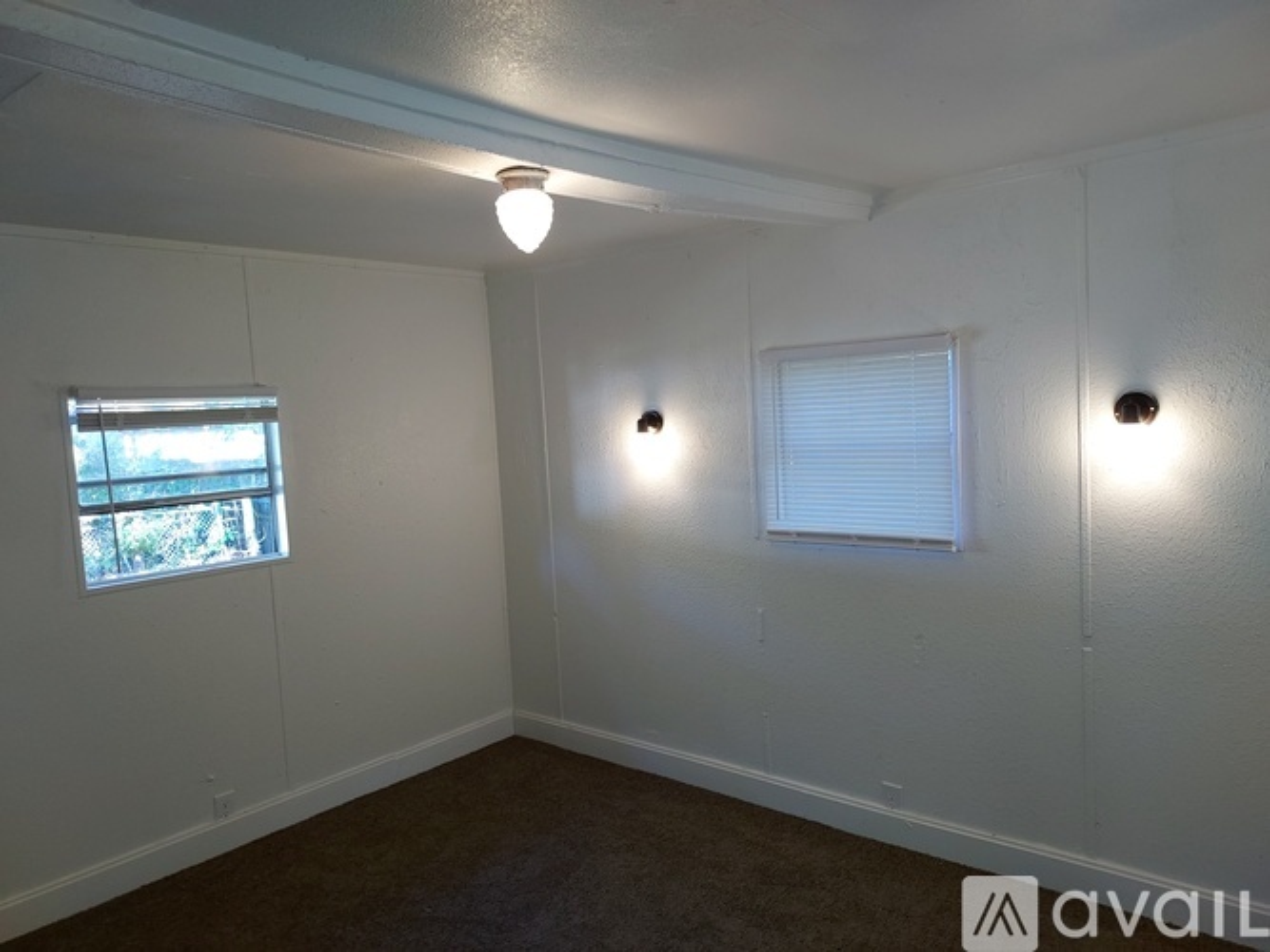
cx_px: 635
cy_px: 476
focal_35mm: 24
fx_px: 880
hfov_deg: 71.6
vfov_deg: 56.8
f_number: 1.8
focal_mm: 4.6
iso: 160
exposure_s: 1/60
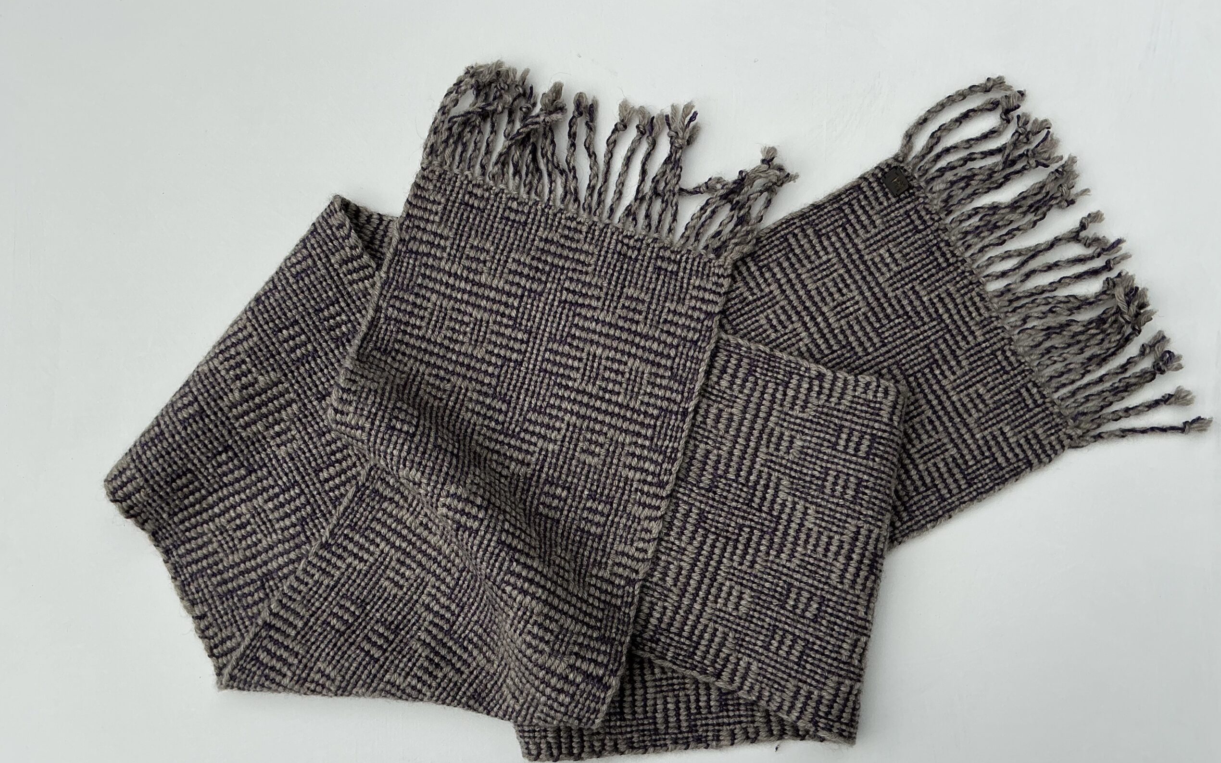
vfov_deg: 40.4
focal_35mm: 31
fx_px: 1032
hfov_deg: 61.2
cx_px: 608
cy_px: 452
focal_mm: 3
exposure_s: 1/1534
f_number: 1.8
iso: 25
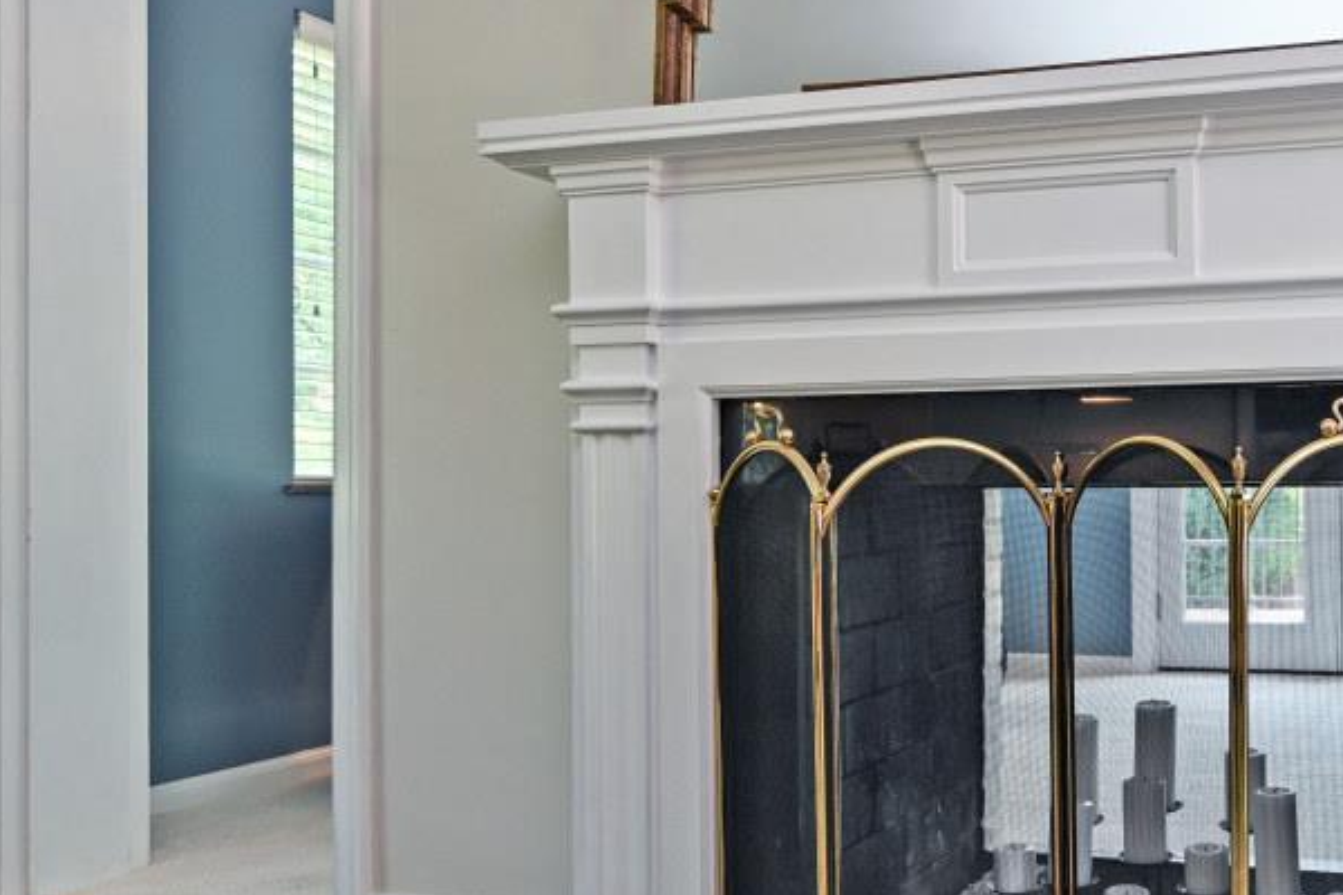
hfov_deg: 50.2
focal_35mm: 35
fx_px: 1306
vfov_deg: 37.8
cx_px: 1128
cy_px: 463
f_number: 4
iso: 320
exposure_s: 1/60
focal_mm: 14
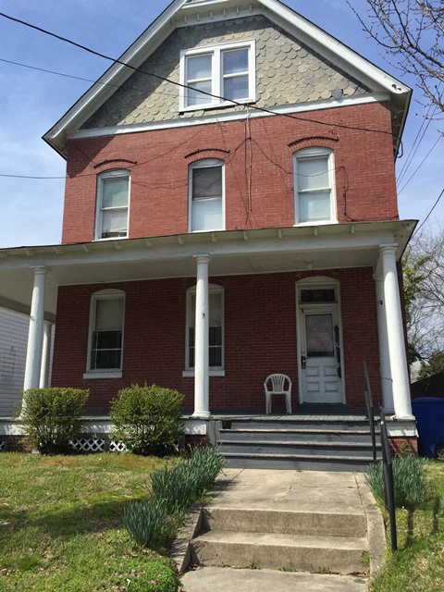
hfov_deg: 48.2
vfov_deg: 61.7
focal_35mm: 29
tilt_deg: +12.7
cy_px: 296
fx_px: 496
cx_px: 222
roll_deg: -0.3
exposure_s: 1/1721
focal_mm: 4.15
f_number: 2.2
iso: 32
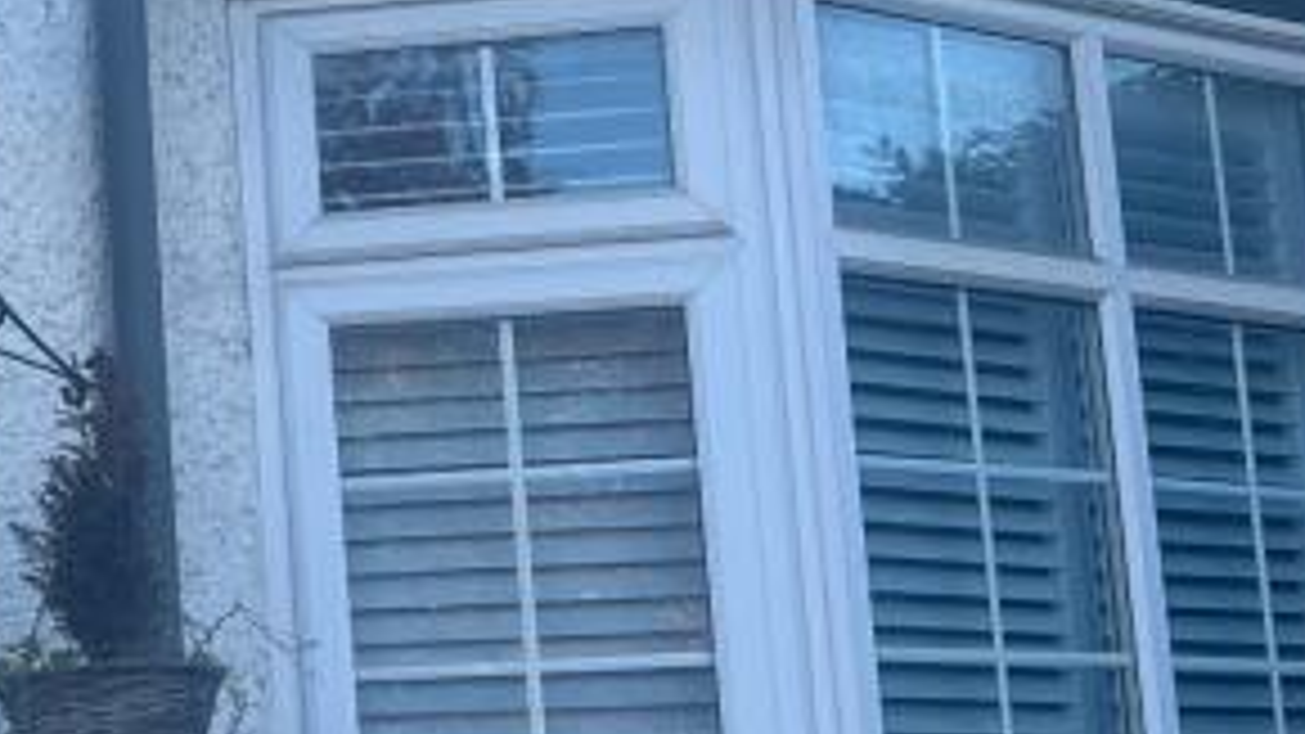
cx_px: -356
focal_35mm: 100
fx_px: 3460
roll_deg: +2.4
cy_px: 383
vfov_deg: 12.1
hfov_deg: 19.8
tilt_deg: +10.6
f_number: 1.5
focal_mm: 5.7
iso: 50
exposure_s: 1/769
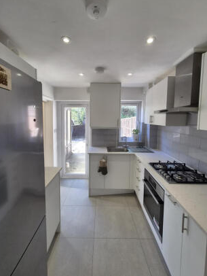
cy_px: 130
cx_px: 101
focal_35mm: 14
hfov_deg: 85.7
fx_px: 112
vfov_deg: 101.9
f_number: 2.2
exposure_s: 1/100
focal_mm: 2.2
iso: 100
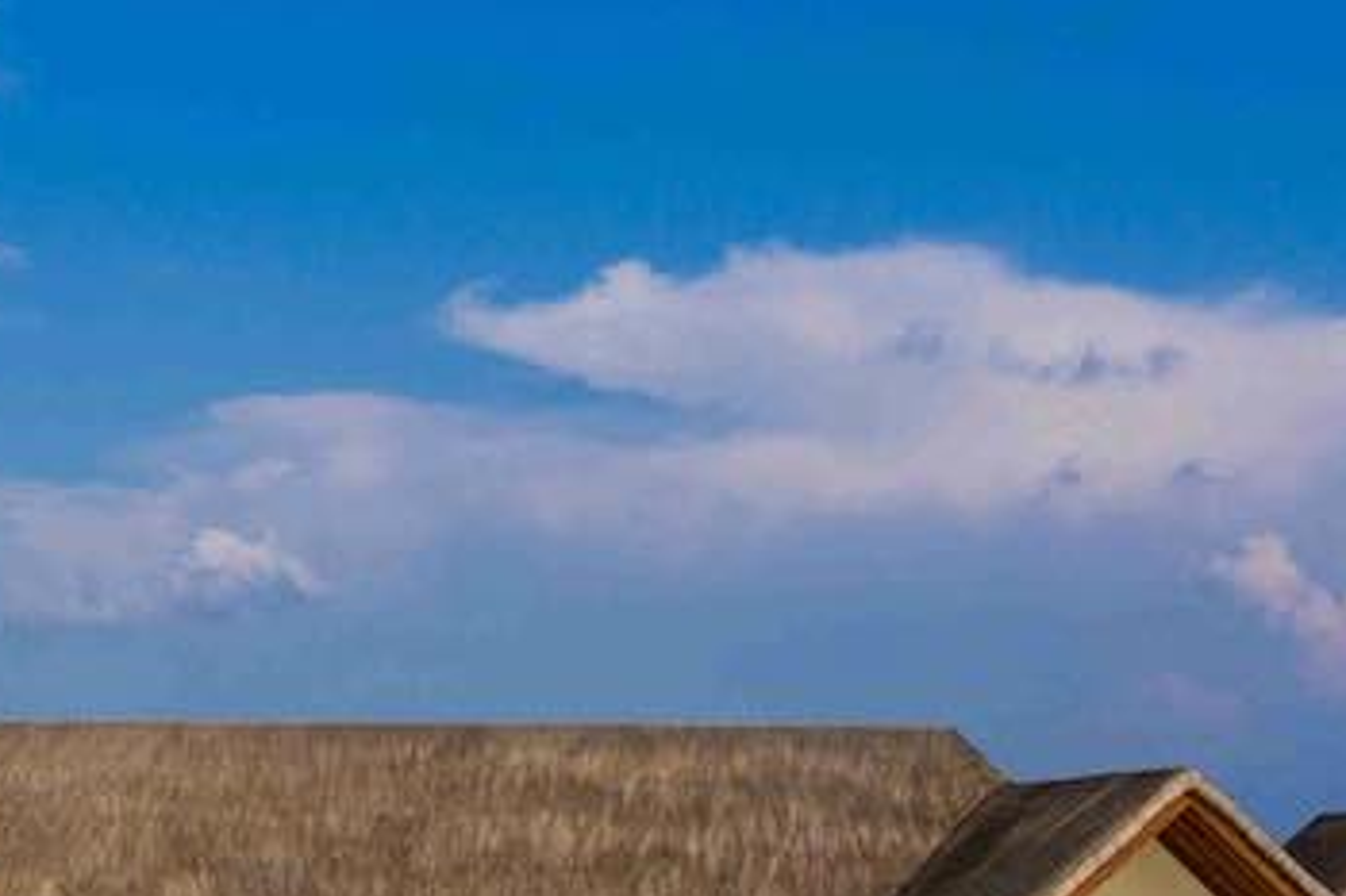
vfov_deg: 16.2
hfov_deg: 25.2
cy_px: 1154
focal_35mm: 80
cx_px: 388
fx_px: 2990
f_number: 4
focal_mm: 10.26
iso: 100
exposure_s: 1/240
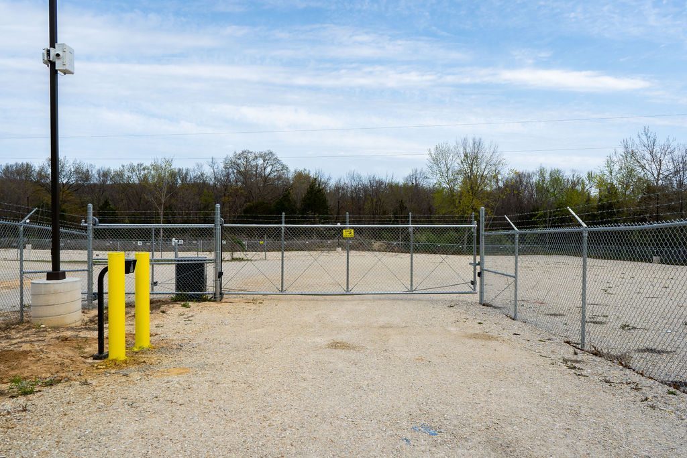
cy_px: 229
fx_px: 534
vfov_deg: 46.4
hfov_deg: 65.5
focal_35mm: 28
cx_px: 344
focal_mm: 28
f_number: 13
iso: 125
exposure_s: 1/80
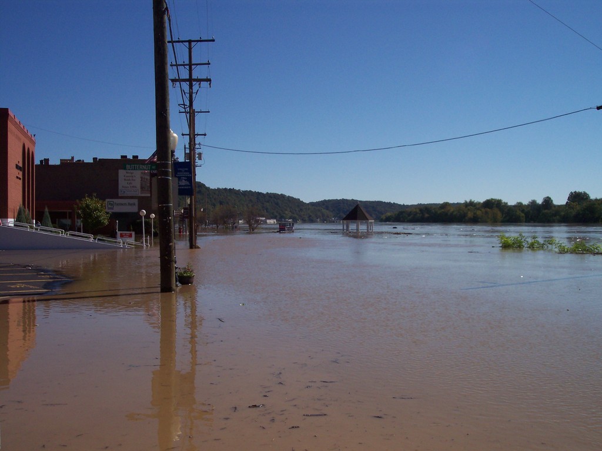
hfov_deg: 49.0
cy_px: 226
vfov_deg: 37.7
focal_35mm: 38
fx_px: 661
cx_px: 301
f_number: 4.8
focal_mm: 8
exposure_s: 1/1000
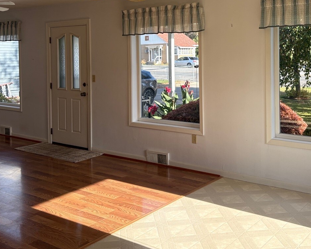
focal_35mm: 43
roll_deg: +1.2
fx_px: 396
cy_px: 62
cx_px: 175
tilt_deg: -0.8
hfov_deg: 42.8
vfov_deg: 34.2
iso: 50
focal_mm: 5.96
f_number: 1.6
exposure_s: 1/791
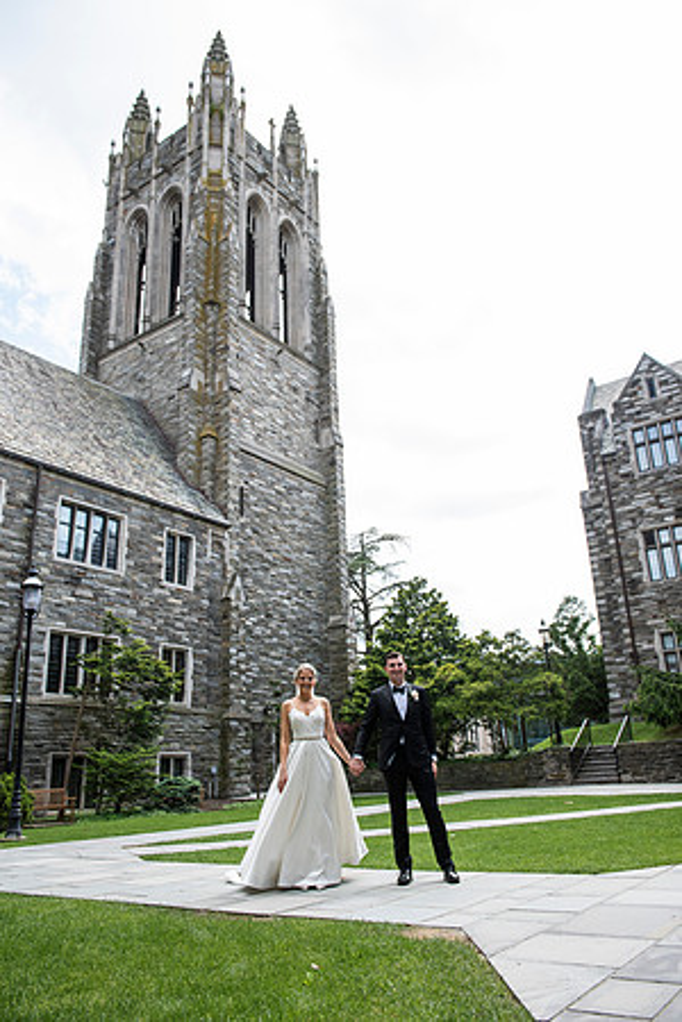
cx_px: 341
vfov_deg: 67.4
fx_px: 767
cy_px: 511
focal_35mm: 27
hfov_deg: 47.9
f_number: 4
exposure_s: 1/1000
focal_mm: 27
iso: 400
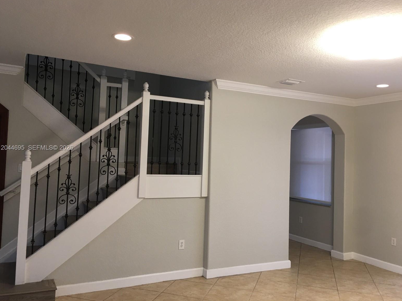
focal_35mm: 30
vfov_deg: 46.8
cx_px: 200
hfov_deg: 60.0
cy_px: 148
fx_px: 348
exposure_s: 1/15
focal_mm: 4.15
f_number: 2.2
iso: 32
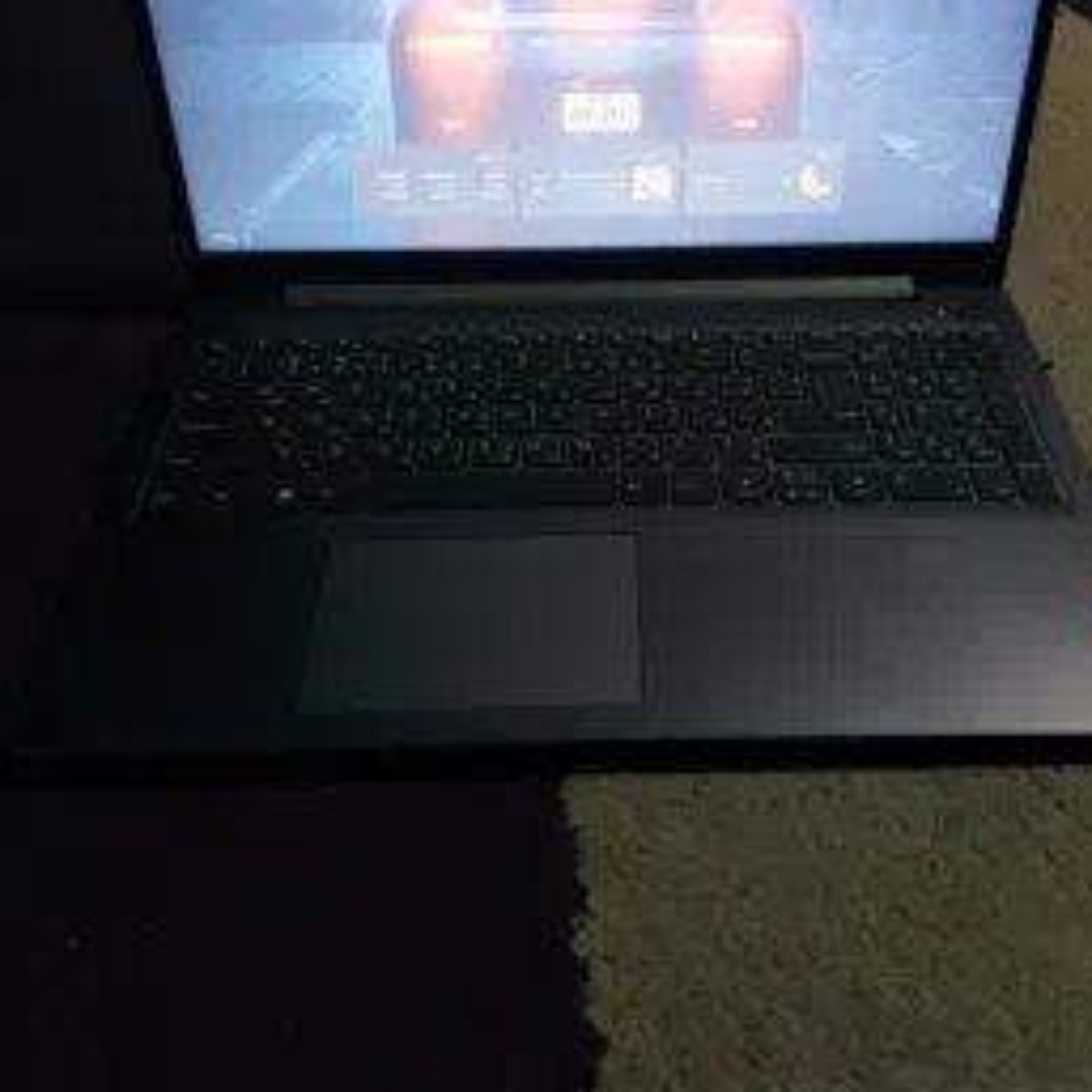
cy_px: 408
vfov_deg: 49.3
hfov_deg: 49.7
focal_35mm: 33
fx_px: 1178
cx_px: 599
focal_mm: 5.23
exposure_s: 1/60
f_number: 1.8
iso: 320
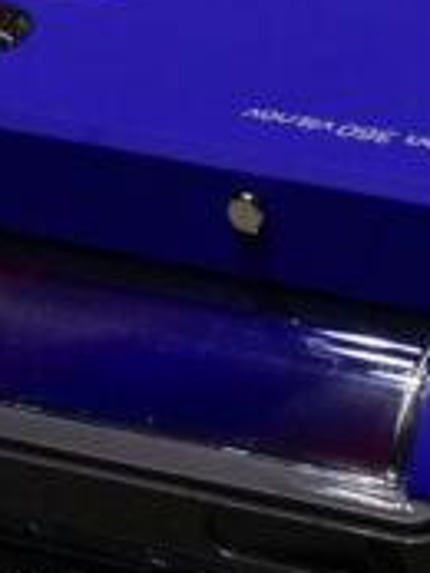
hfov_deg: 5.7
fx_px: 4334
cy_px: 55
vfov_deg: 7.5
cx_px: 179
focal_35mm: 262
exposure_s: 1/125
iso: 1000
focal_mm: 46
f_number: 10
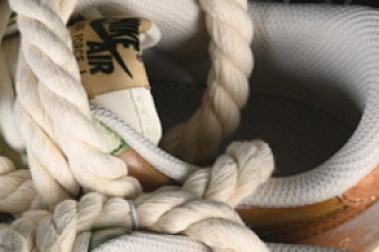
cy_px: 320
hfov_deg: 8.4
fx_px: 2558
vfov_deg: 5.6
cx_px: -8
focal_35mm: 243
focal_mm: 50
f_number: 7.1
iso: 160
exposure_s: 1/80
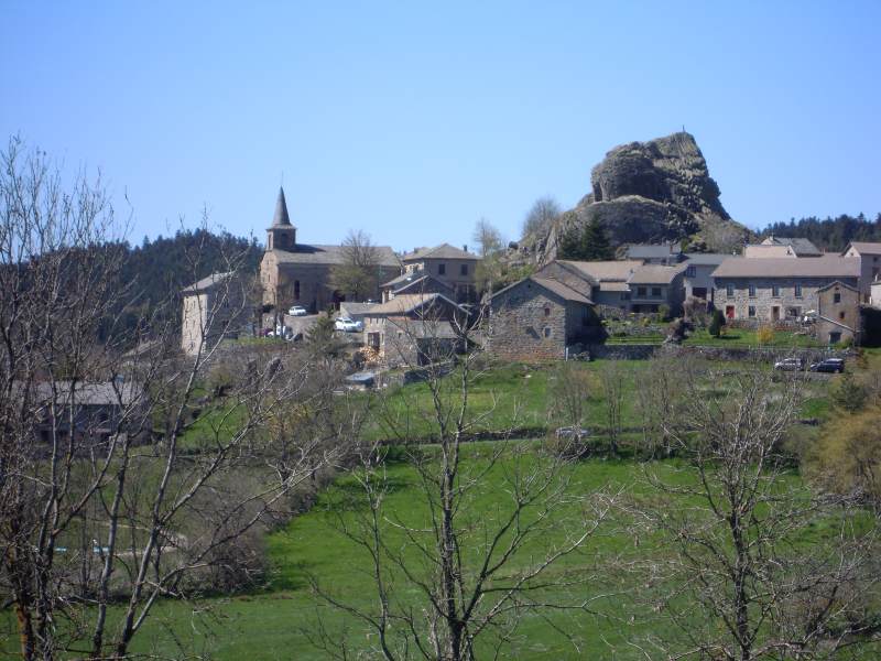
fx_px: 3563
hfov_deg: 14.1
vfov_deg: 10.6
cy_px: 330
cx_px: 440
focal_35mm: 140
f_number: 6.6
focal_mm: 25
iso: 100
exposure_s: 1/250
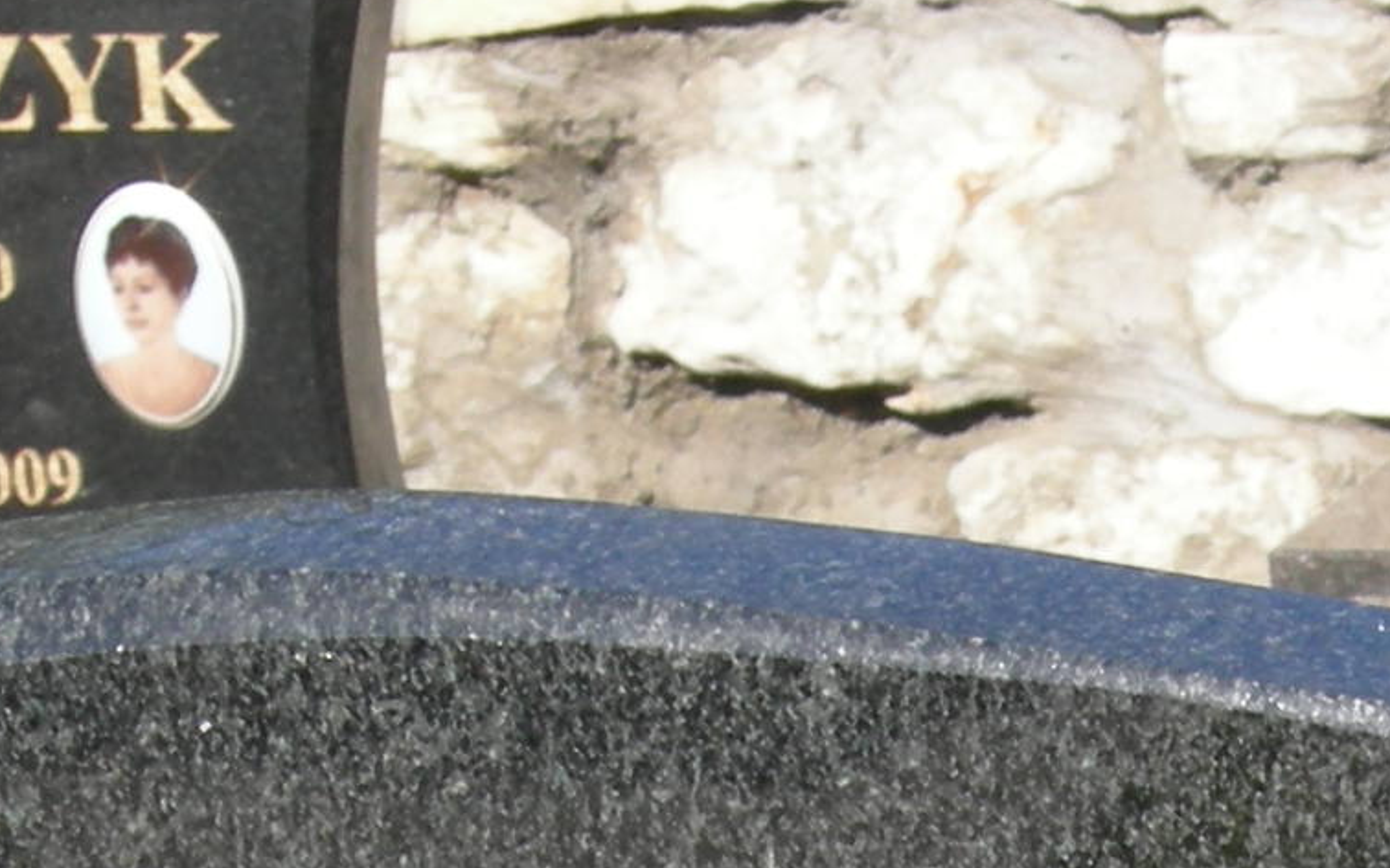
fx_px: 11702
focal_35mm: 309
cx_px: 1487
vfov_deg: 4.2
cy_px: 1688
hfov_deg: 6.8
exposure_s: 1/228
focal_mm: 17.7
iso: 64
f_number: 5.8
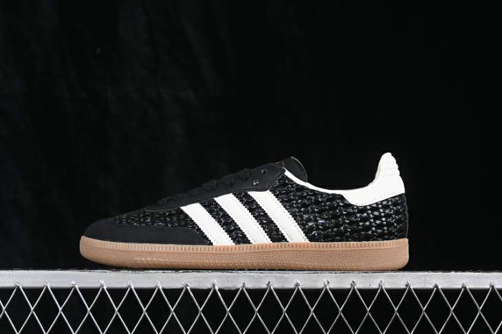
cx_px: 251
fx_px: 1045
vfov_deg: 18.2
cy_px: 167
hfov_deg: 27.0
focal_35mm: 75
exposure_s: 1/60
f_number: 6.3
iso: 160
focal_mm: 50
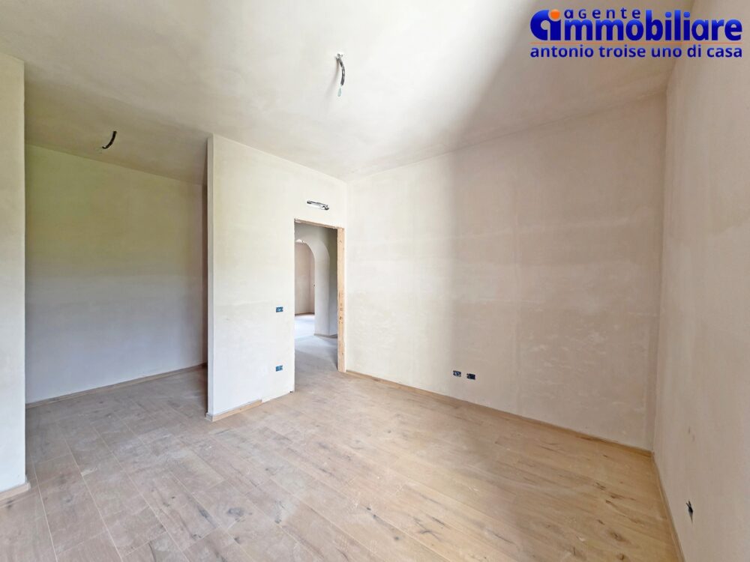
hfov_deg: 106.2
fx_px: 282
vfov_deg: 89.9
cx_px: 375
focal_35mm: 13
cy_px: 281
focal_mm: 2.2
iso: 125
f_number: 1.9
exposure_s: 1/100
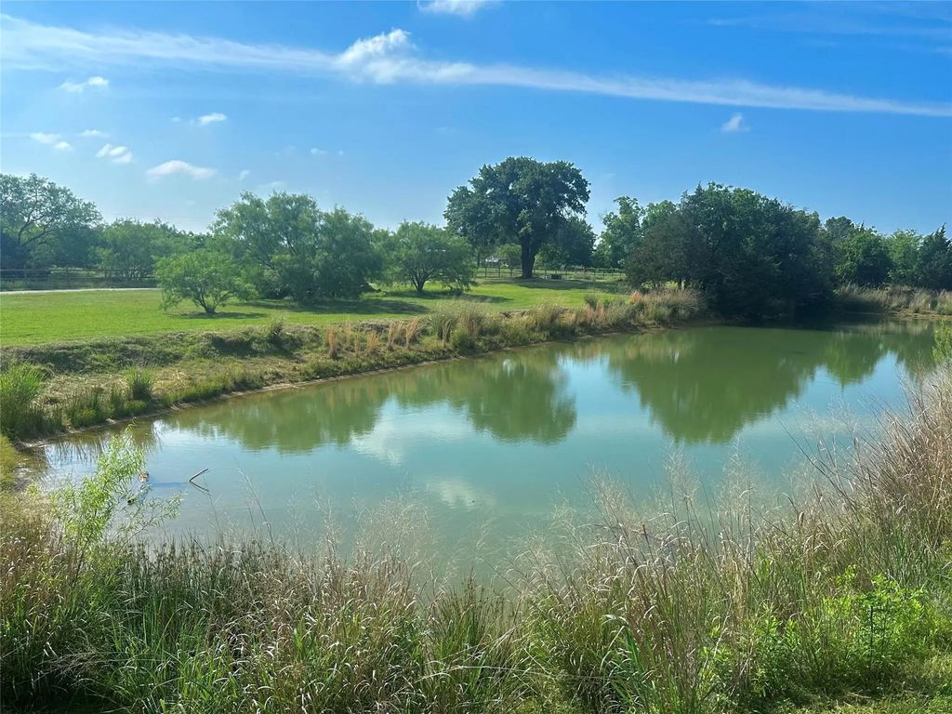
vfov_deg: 56.8
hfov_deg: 71.6
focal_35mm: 24
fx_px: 660
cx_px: 476
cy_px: 357
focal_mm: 6.86
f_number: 1.78
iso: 80
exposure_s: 1/5848
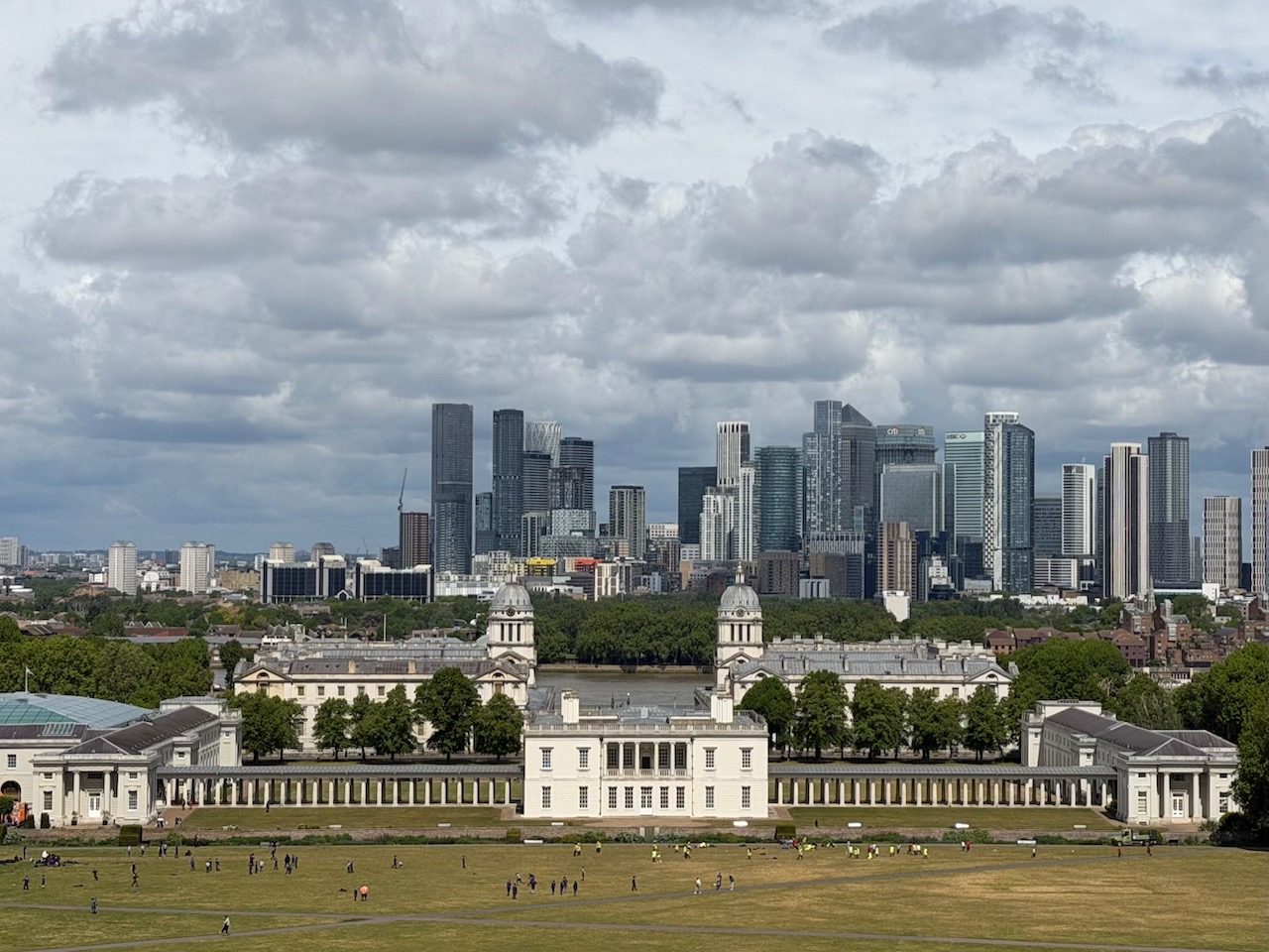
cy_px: 476
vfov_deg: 30.3
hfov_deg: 39.7
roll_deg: +0.9
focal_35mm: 48
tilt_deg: +2.0
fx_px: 1760
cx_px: 634
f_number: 1.78
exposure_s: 1/13333
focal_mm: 6.76
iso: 80
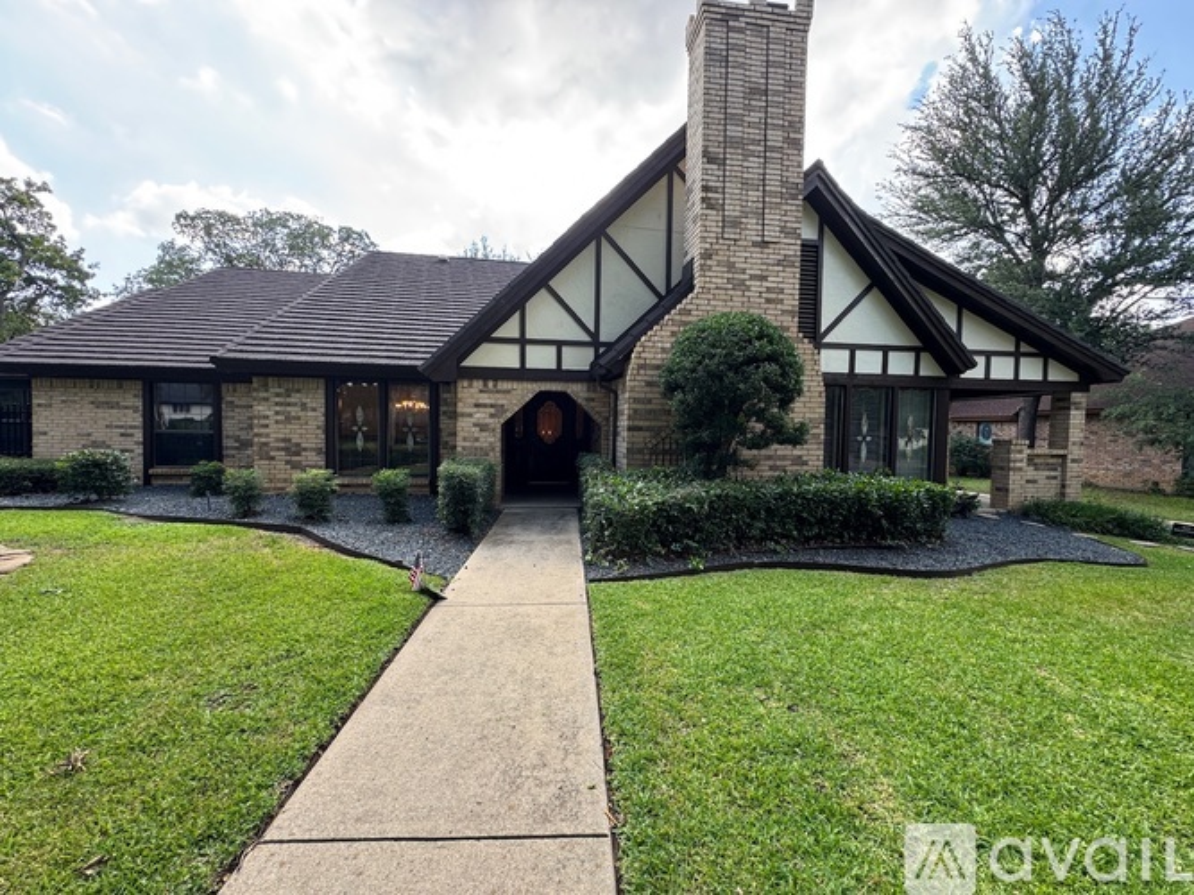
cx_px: 597
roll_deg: -1.3
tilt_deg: -3.4
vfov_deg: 85.7
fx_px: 483
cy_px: 448
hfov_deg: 102.1
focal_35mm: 14
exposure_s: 1/113
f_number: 2.2
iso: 40
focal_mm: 2.22
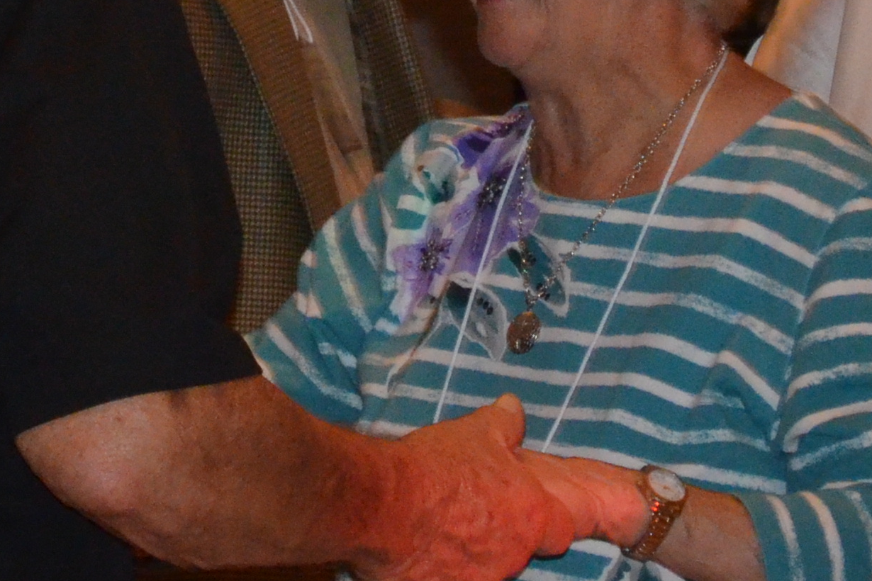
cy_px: -222
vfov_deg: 4.1
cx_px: 308
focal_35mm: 330
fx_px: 7993
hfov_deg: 6.2
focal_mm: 55
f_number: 5.6
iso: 3200
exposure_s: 1/60
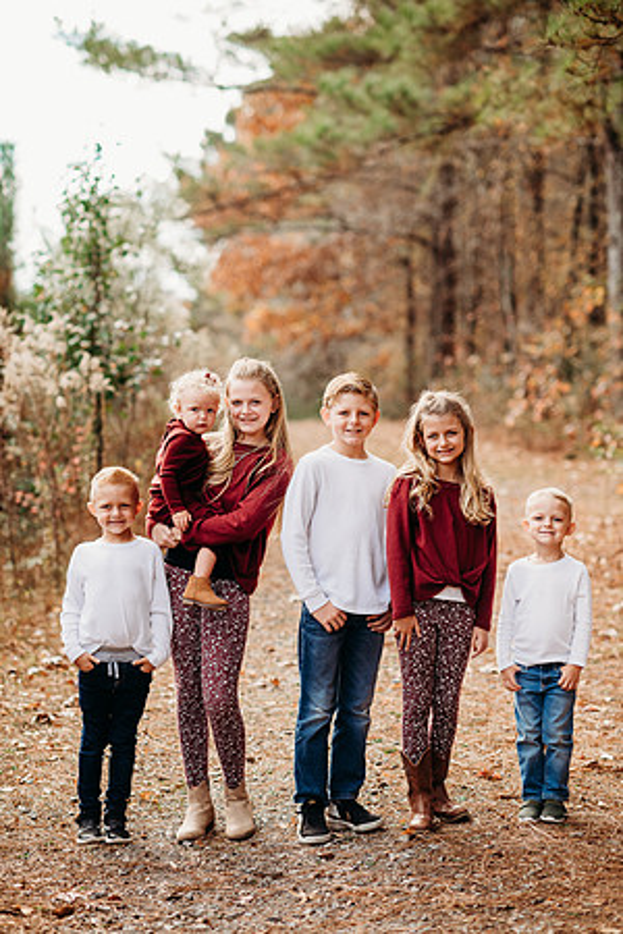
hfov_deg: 16.1
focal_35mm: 85
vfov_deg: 23.9
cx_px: 312
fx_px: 2206
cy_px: 467
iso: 100
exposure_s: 1/640
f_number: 2.2
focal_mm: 85
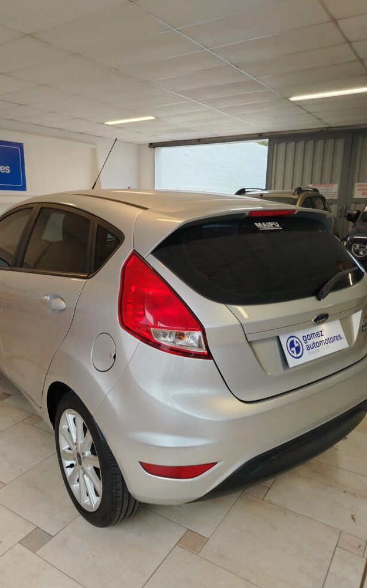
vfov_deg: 70.4
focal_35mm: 26
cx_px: 162
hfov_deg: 47.5
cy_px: 299
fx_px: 416
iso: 378
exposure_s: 1/50
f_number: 1.75
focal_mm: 5.25
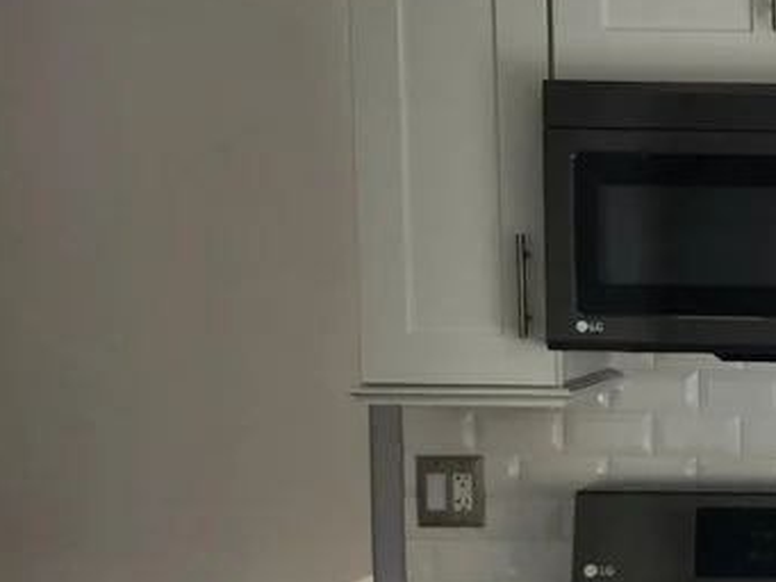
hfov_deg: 24.2
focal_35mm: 69
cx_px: 1042
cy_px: 443
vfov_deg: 21.1
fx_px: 1547
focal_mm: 5.54
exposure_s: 1/180
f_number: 1.8
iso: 64
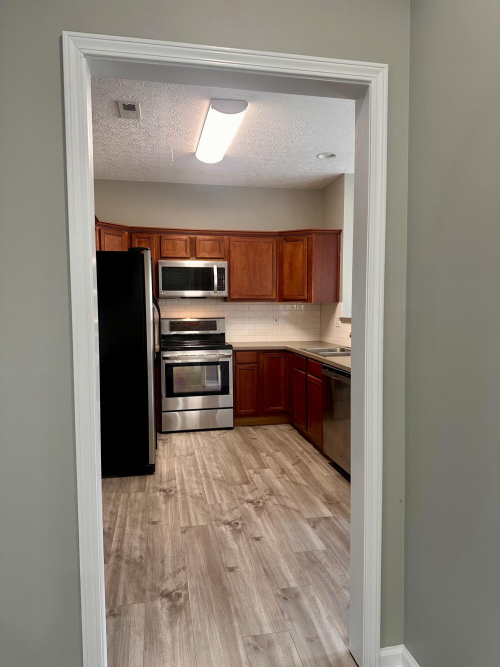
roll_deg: +0.4
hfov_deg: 56.8
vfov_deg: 71.6
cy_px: 334
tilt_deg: -3.1
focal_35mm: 24
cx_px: 250
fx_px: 462
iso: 125
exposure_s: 1/60
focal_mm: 6.86
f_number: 1.78
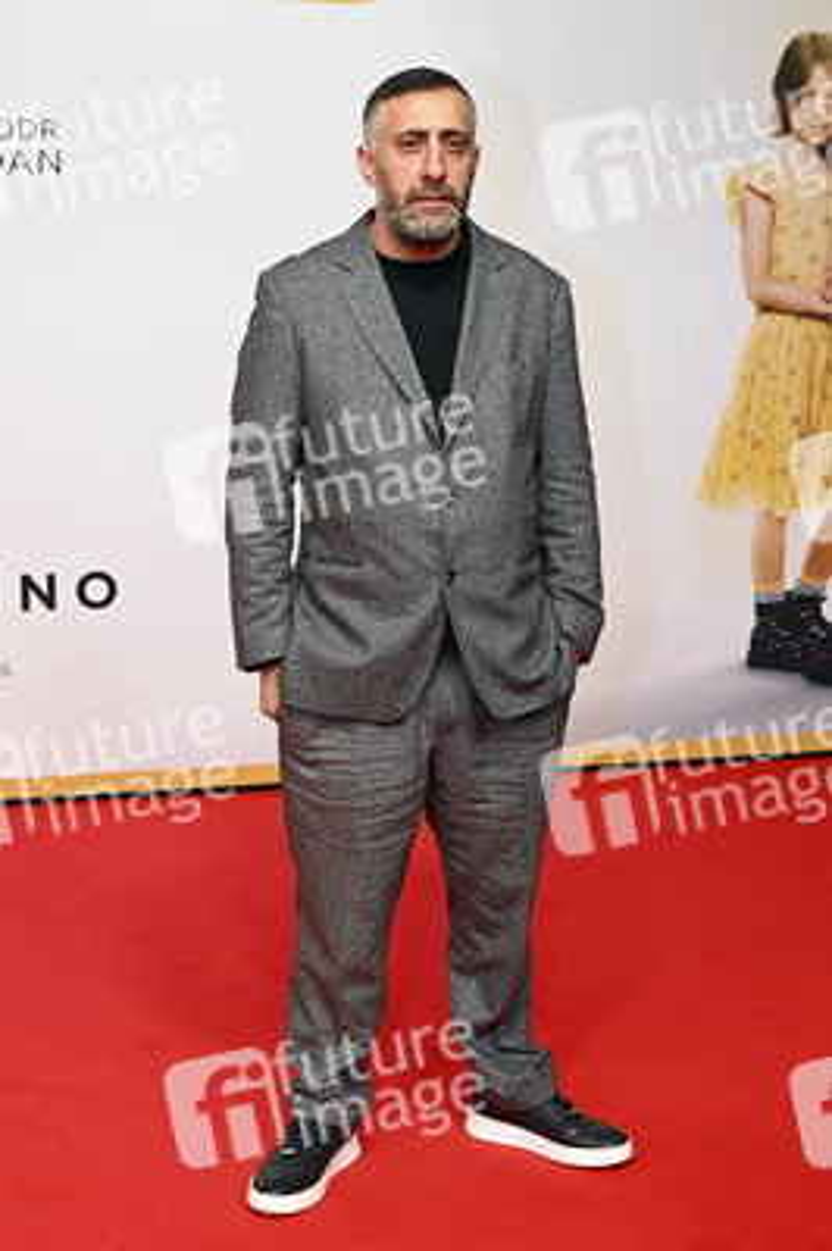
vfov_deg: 37.5
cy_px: 626
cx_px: 416
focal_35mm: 53
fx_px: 1840
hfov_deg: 25.5
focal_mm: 53
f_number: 5
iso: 640
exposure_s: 1/125
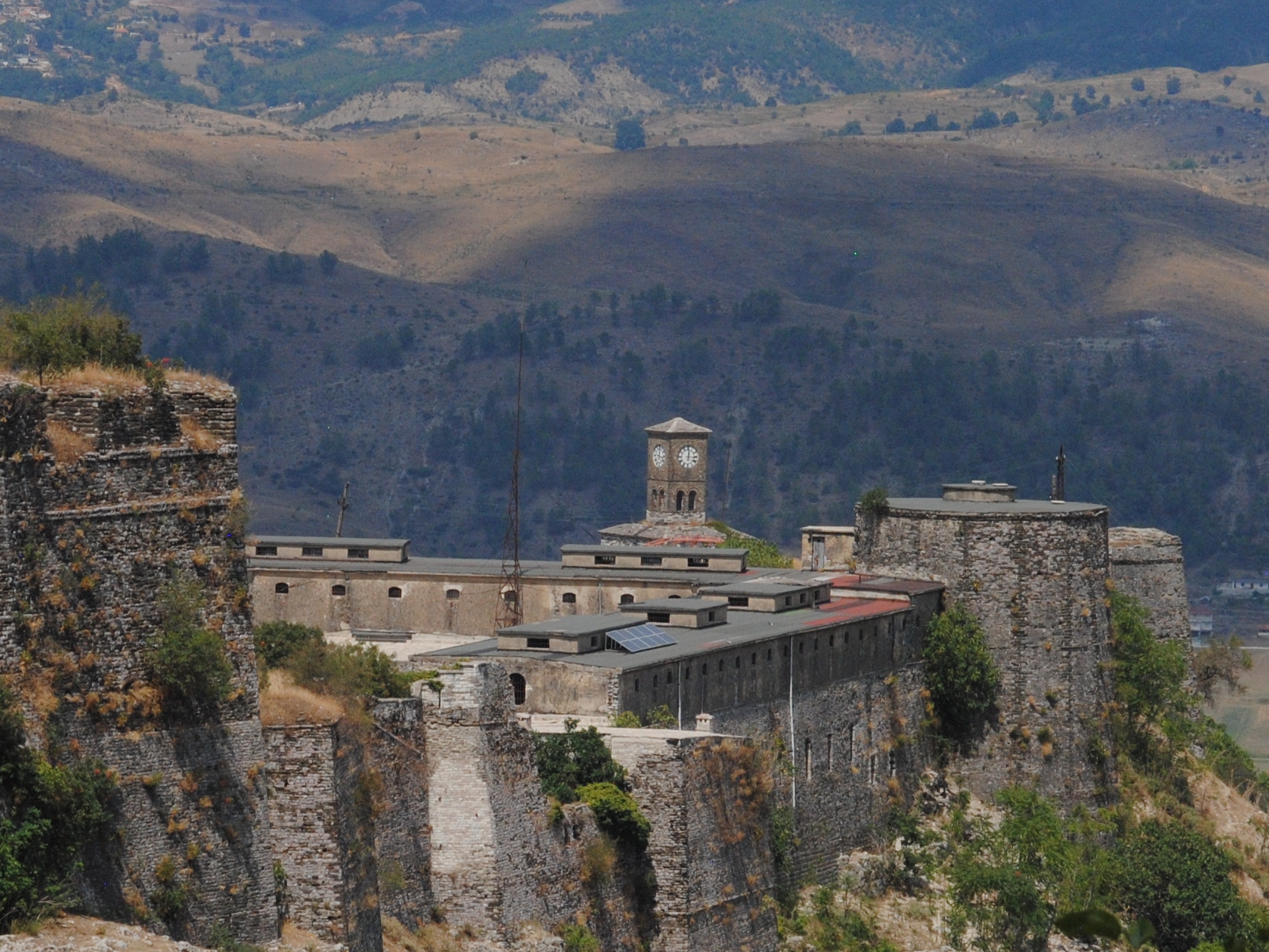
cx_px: 356
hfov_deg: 8.5
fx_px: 8578
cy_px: 580
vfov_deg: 6.3
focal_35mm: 234
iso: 400
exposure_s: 1/1600
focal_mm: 72
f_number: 8
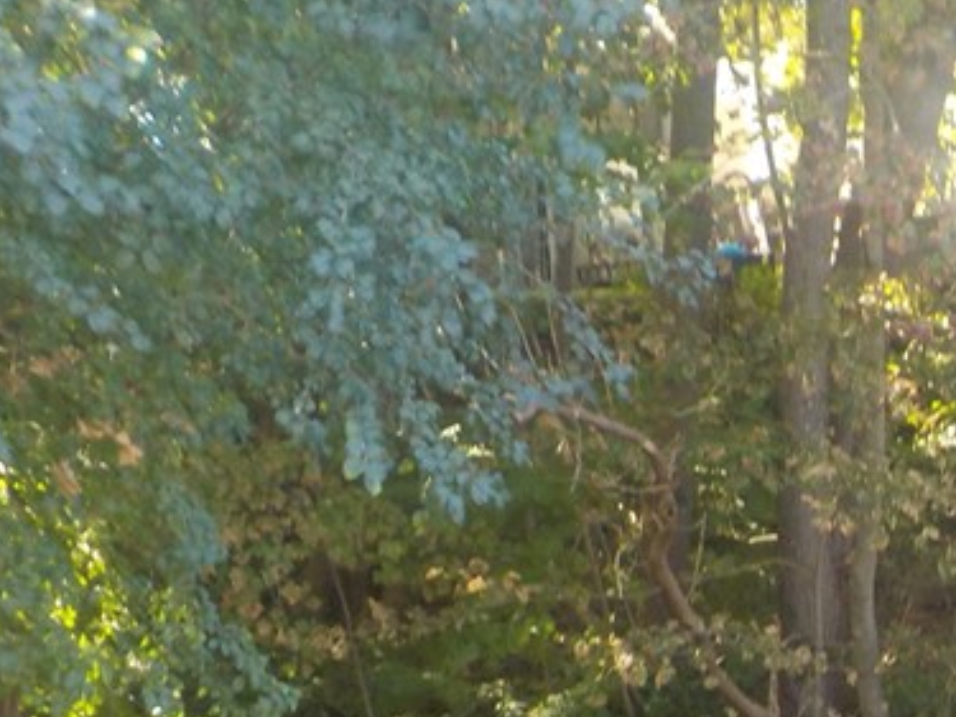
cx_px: 1160
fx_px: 2264
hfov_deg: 22.0
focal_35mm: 82
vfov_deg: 17.4
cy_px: 768
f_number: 3.3
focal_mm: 4.1
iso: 125
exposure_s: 1/30
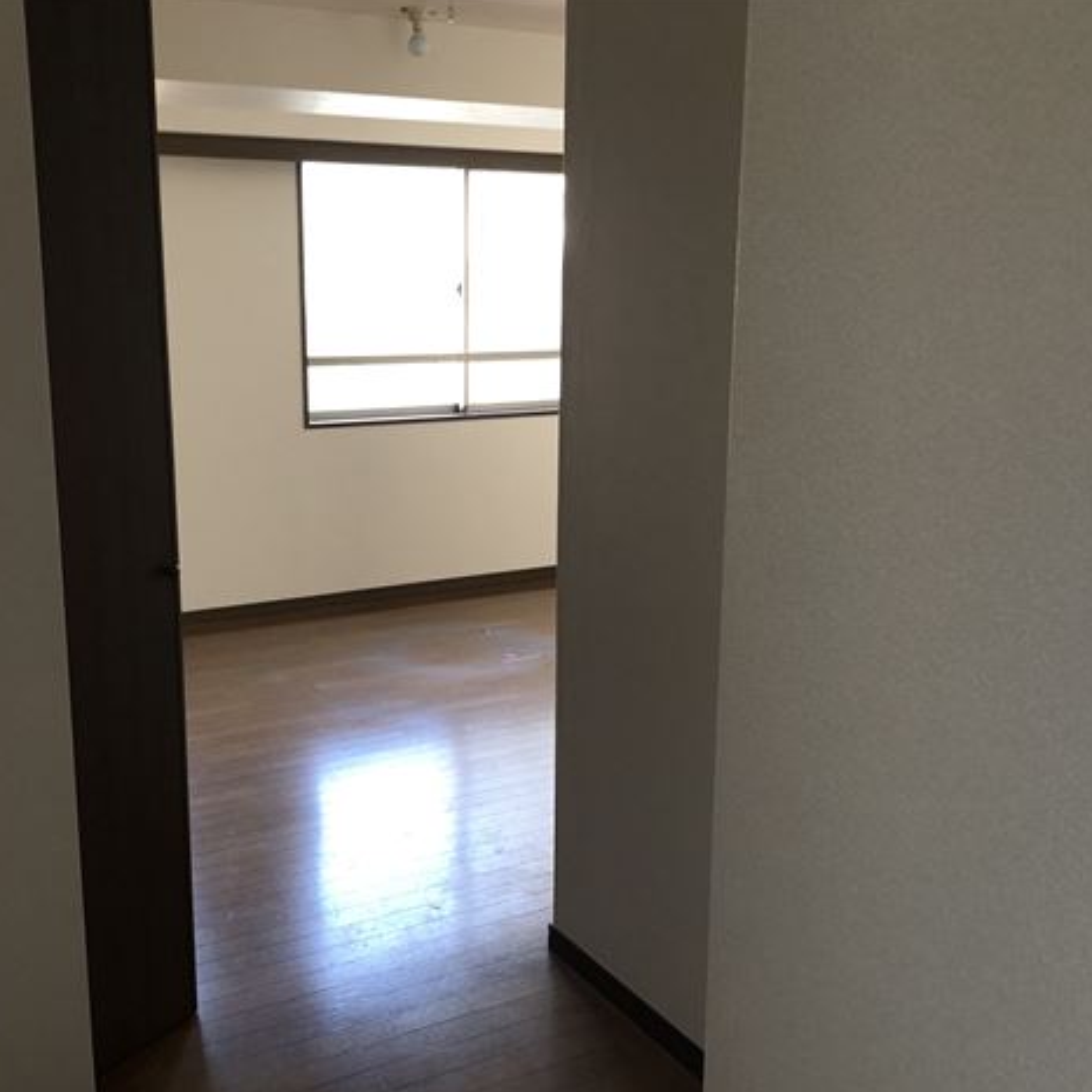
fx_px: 1213
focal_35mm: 34
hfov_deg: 48.3
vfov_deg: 48.5
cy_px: 551
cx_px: 464
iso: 40
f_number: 1.8
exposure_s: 1/33
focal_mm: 3.99
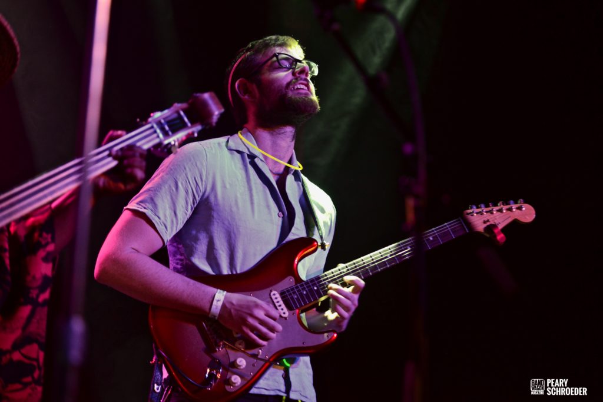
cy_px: 201
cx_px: 302
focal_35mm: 95
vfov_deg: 14.4
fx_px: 1591
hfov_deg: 21.5
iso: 2500
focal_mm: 95
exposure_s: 1/40
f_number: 2.8
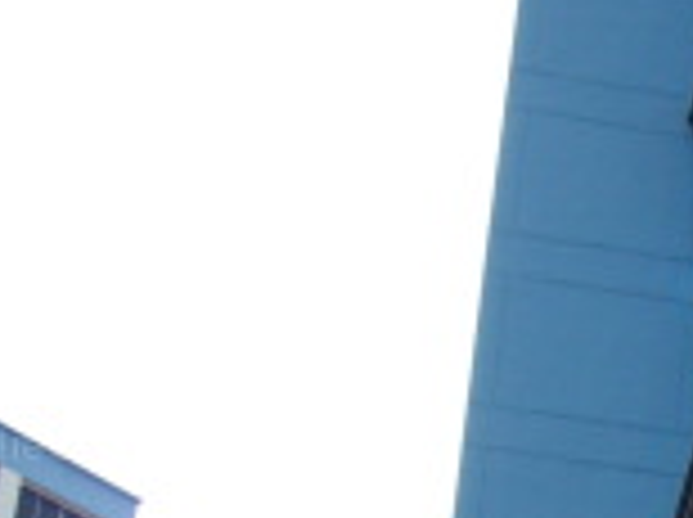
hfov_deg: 13.7
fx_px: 2638
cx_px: 1156
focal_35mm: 132
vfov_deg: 10.6
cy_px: 901
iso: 80
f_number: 5.6
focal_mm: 6.2
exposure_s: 1/200
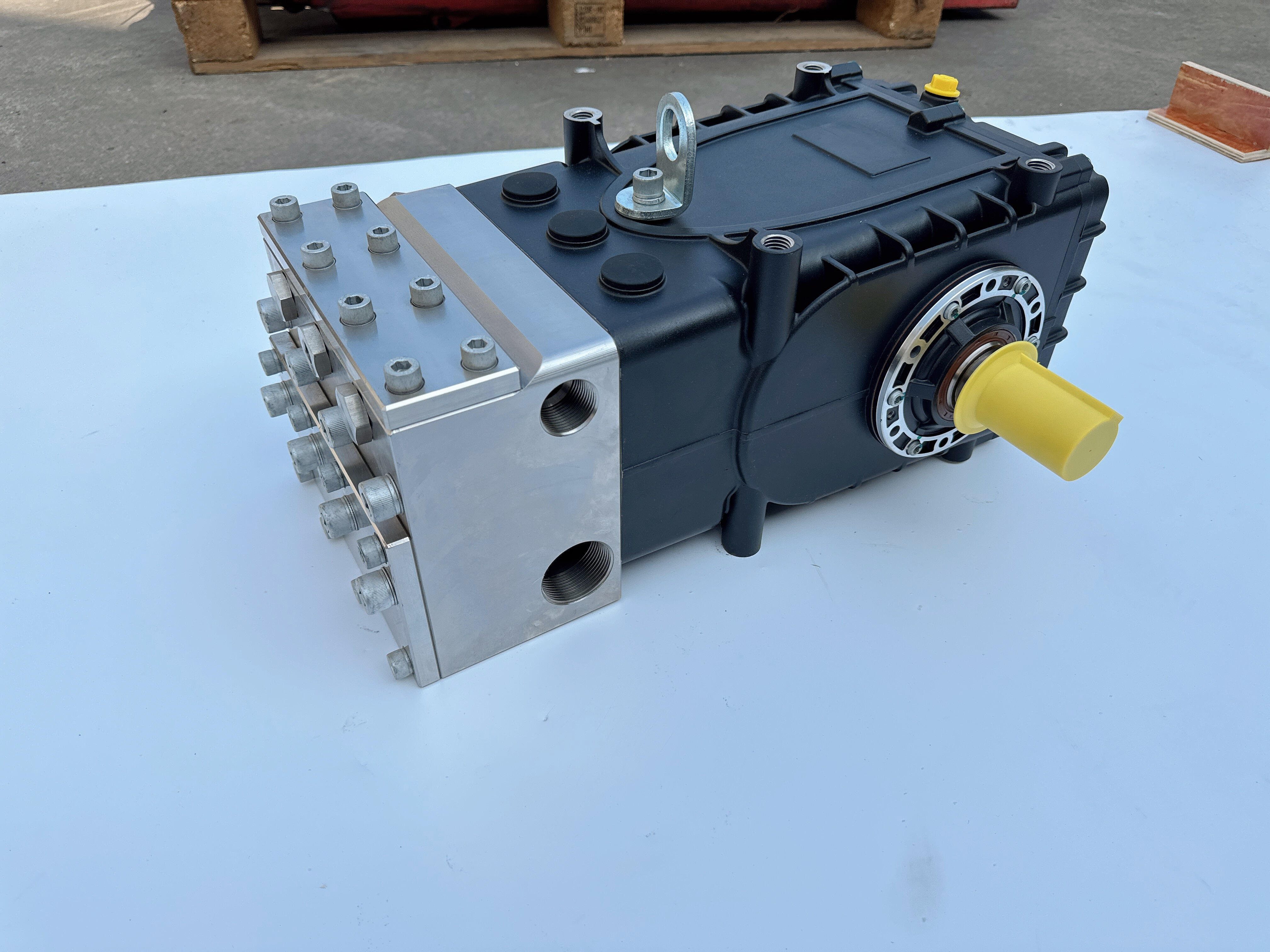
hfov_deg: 71.6
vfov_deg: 56.8
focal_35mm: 24
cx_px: 635
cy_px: 476
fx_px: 881
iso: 80
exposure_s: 1/2105
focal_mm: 6.86
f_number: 1.78
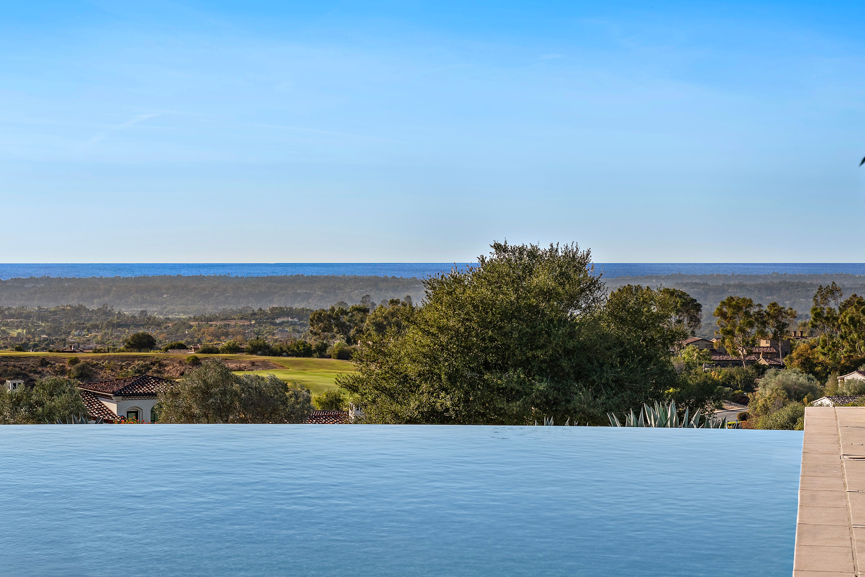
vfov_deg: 18.9
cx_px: 366
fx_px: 1731
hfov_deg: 28.0
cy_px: 297
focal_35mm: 72
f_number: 7.1
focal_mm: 50
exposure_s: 1/100
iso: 160
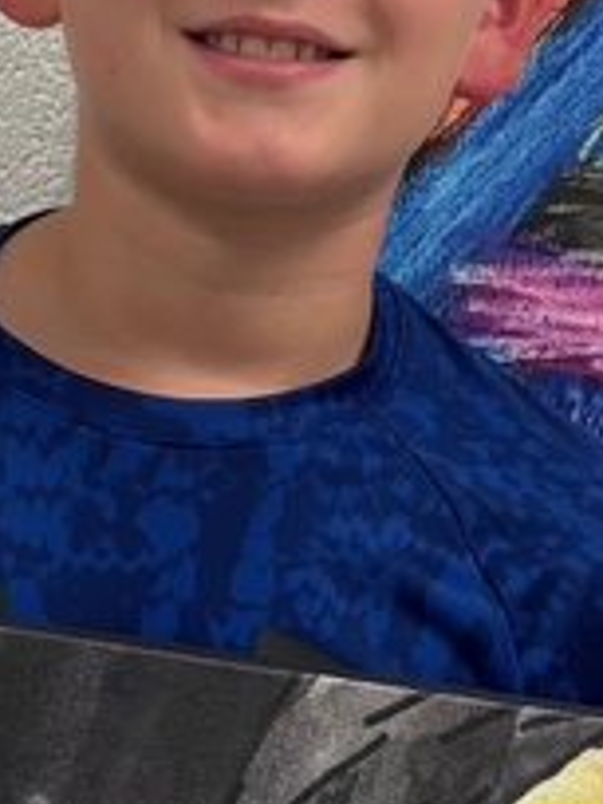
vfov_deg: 18.8
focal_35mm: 102
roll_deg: -10.5
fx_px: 2369
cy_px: 800
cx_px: 93
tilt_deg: -21.9
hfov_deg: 14.4
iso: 100
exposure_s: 1/60
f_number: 1.6
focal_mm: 5.96
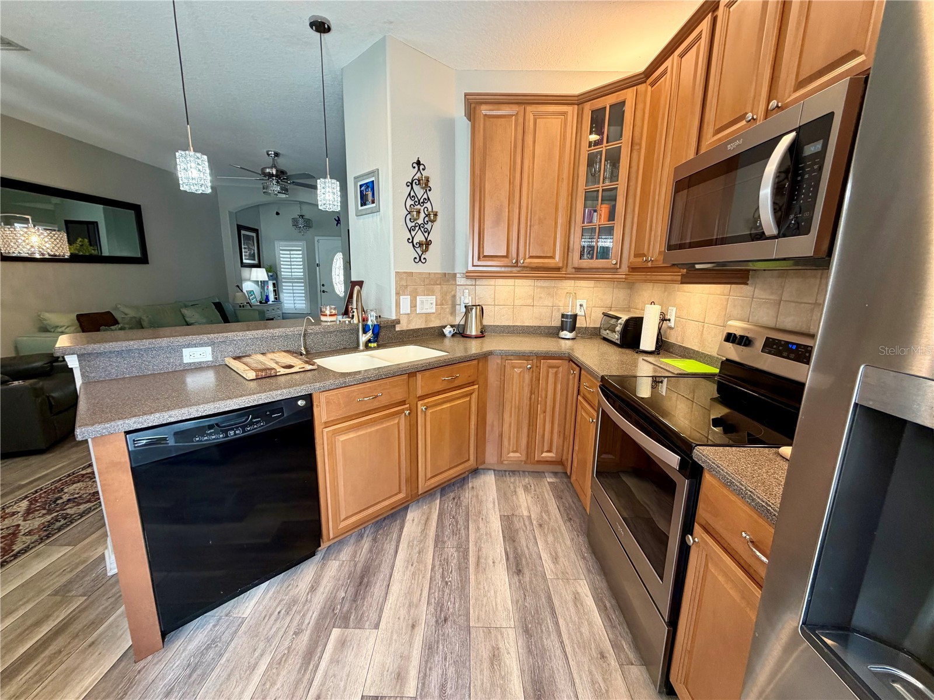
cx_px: 467
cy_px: 350
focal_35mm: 14
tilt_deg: -11.2
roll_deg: -1.3
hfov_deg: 102.1
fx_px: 378
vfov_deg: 85.7
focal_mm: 2.22
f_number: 2.2
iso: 160
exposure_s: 1/60
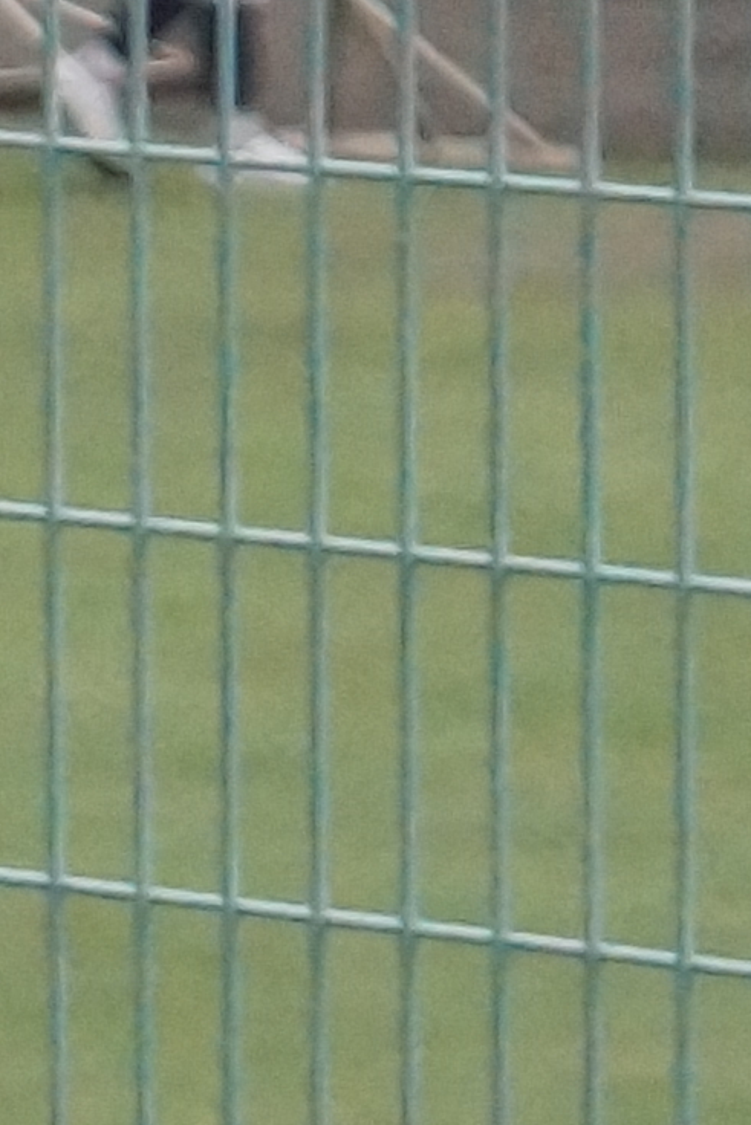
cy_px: 2123
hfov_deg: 1.6
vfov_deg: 2.4
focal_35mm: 856
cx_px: -1034
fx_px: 26771
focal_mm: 70
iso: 3200
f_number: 5.6
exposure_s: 1/8000
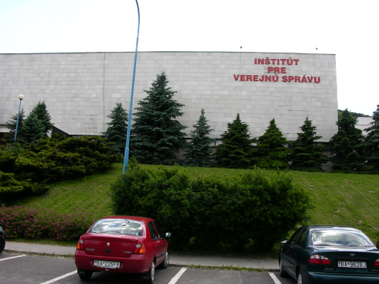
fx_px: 383
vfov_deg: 40.7
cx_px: 190
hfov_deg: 52.6
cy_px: 142
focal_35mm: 35
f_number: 7.1
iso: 50
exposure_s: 1/84.8
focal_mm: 8.9
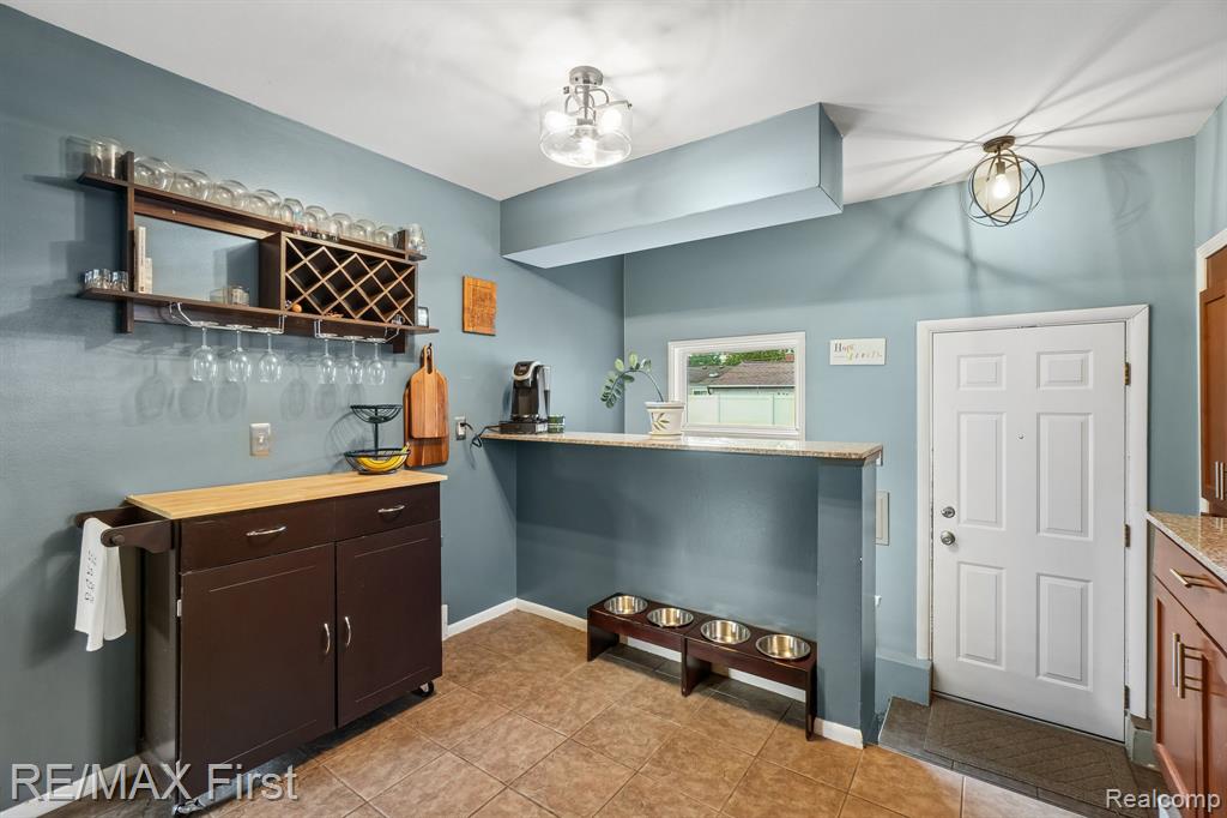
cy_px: 409
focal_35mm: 15
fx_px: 511
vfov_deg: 77.3
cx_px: 614
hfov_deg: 100.4
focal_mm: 10
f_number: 8
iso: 400
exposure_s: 1/4
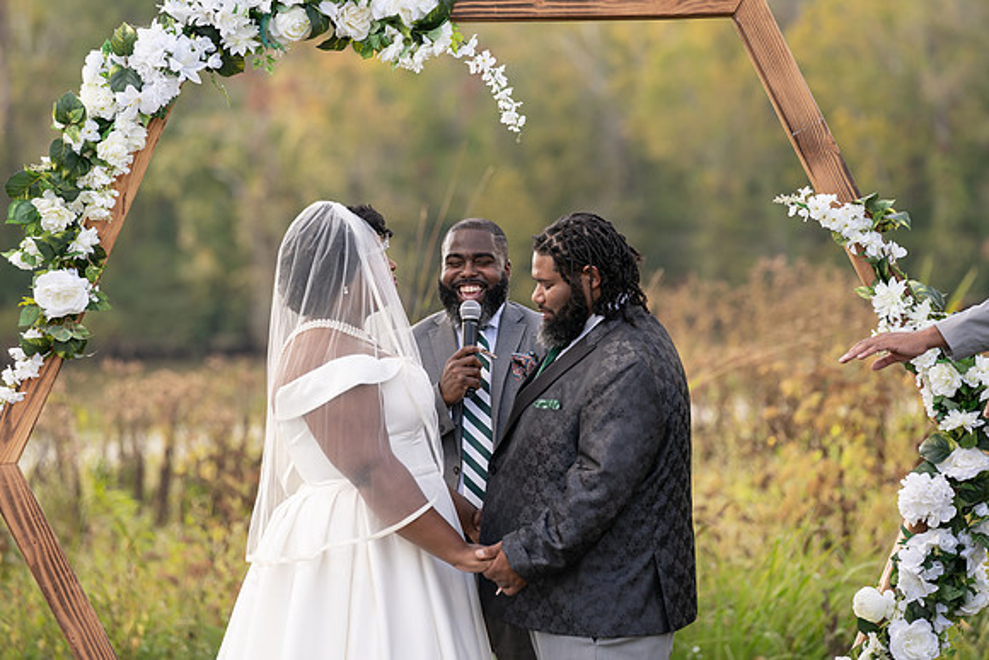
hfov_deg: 10.6
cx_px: 486
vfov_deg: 7.1
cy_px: 330
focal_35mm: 195
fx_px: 5345
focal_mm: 189
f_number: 4
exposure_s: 1/160
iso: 100
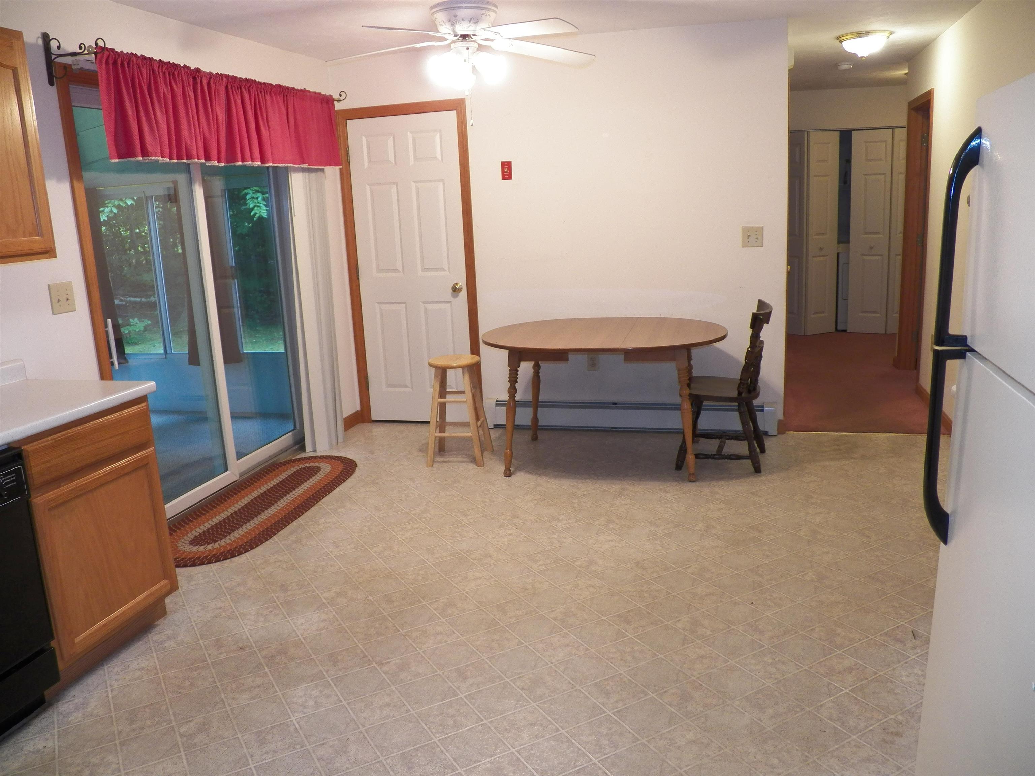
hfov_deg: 63.4
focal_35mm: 28
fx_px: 837
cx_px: 518
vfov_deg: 49.7
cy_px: 388
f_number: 2.8
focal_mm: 4.9
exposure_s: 1/30
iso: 125
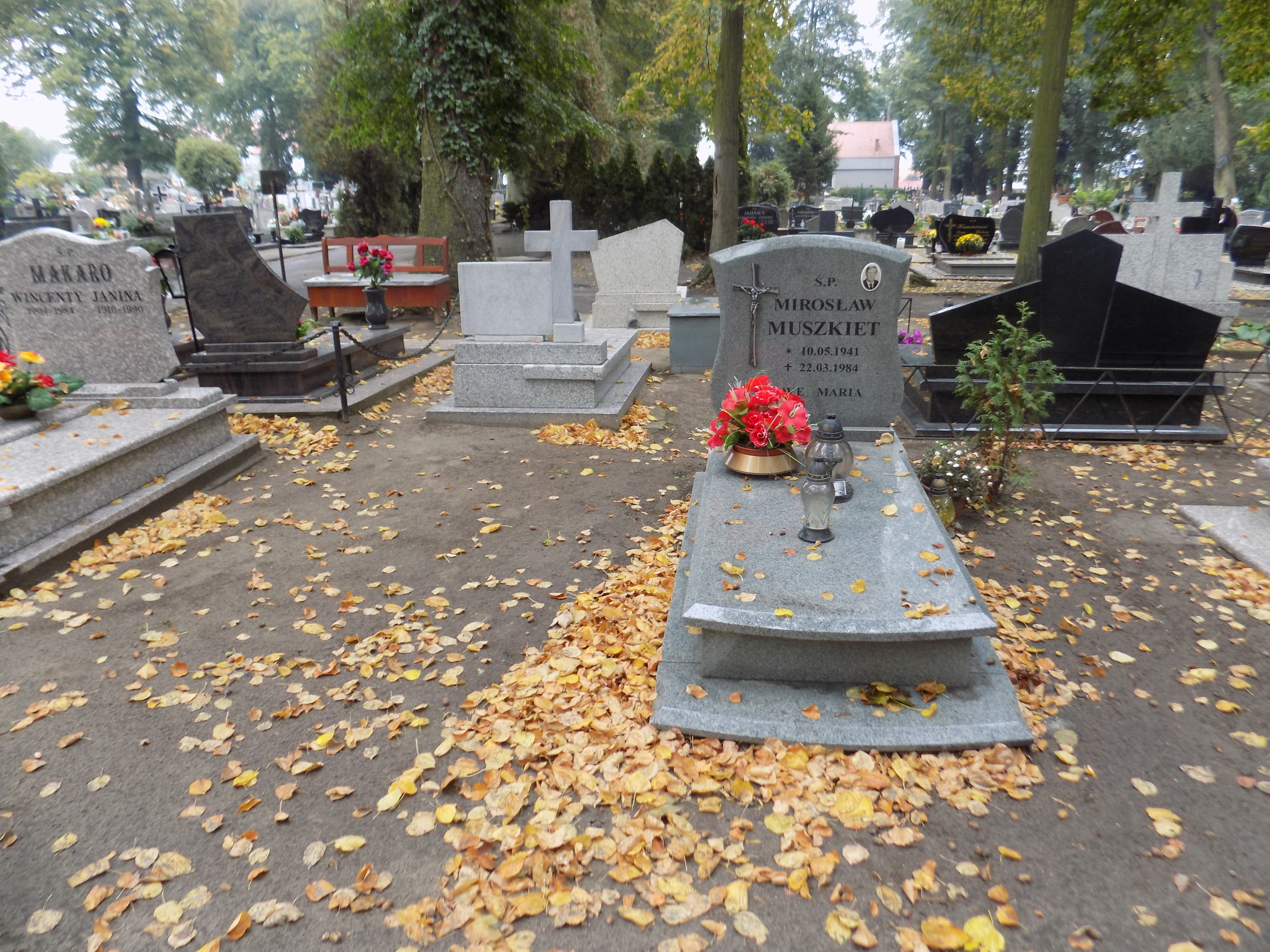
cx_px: 635
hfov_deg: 73.9
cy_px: 476
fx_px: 844
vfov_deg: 58.9
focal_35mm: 23
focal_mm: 4
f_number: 3.1
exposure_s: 1/30
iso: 100
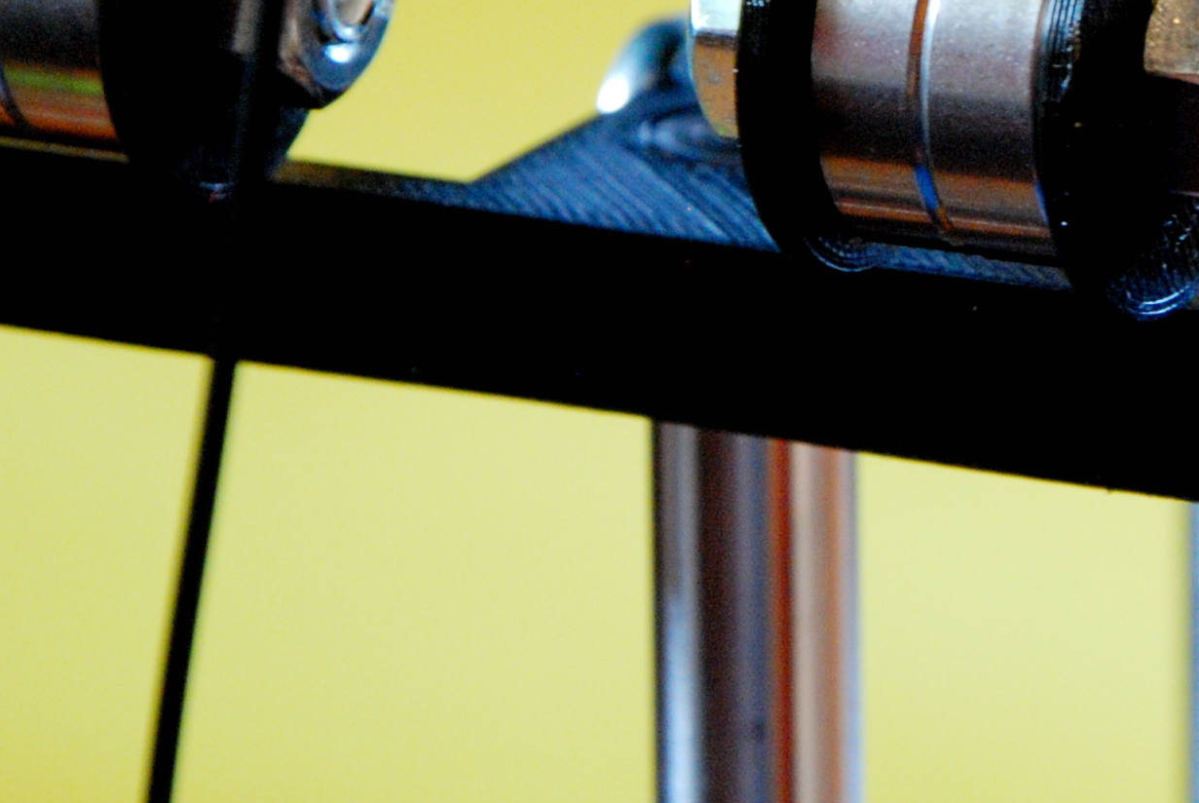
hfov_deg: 4.2
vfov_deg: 2.8
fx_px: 16525
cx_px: 1012
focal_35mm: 496
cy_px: 41
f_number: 5.6
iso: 800
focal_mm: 105
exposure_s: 1/6
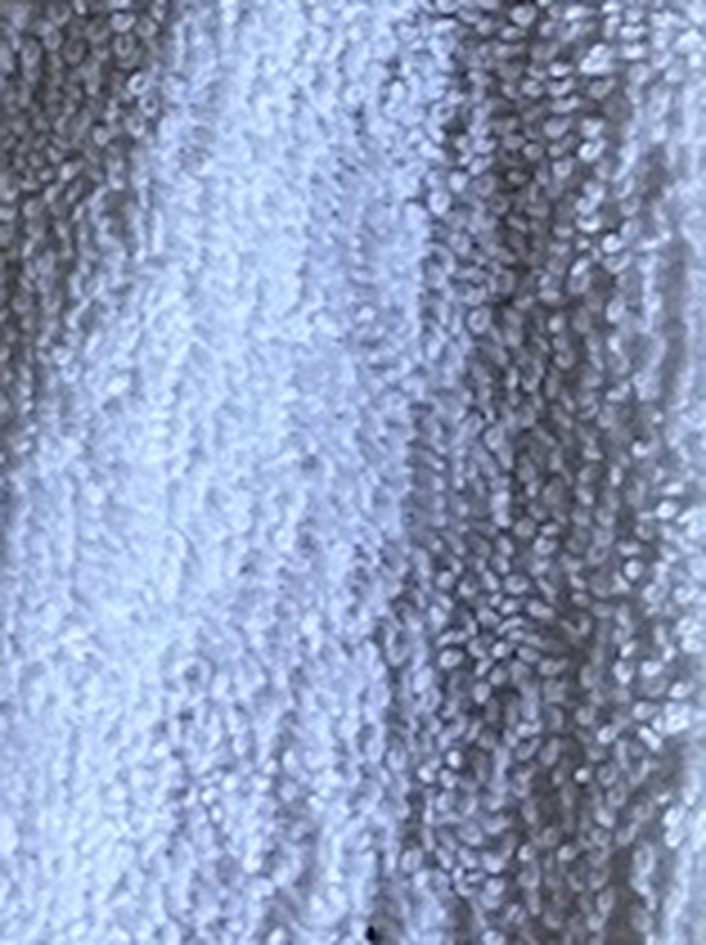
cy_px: -261
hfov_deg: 7.8
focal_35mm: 177
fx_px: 4823
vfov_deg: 10.9
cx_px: -1012
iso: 16
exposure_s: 1/112
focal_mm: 3
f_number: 1.8
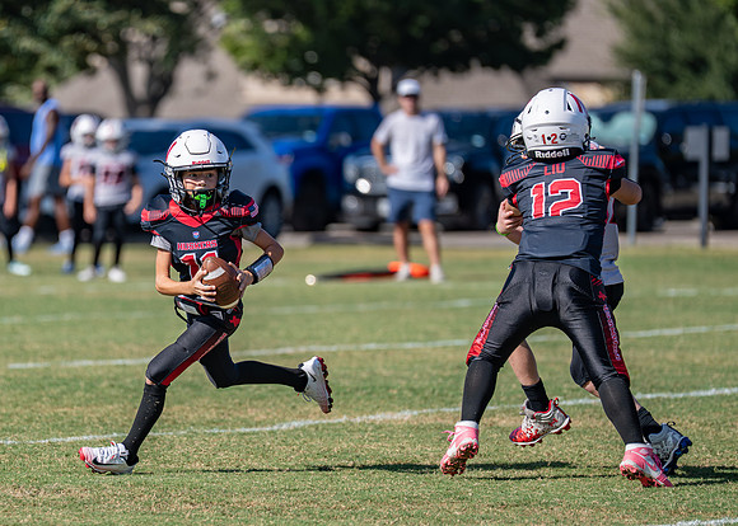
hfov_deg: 6.3
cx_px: 181
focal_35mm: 320
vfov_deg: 4.5
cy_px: 277
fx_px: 6705
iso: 100
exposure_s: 1/2500
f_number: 2.8
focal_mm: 200
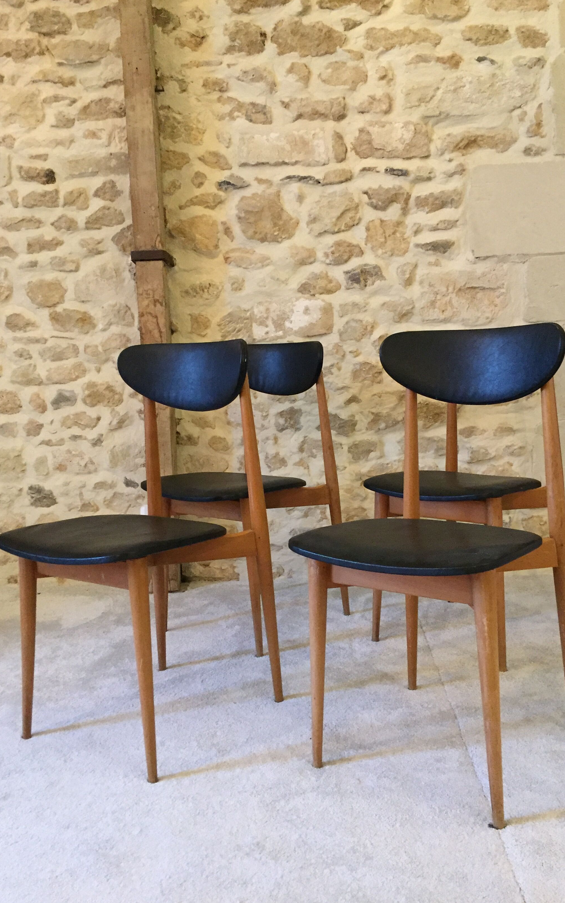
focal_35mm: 31
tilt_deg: -5.5
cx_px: 299
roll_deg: +3.1
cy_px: 449
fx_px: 764
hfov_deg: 40.6
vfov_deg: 61.2
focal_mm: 4.15
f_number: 2.2
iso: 320
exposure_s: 1/17
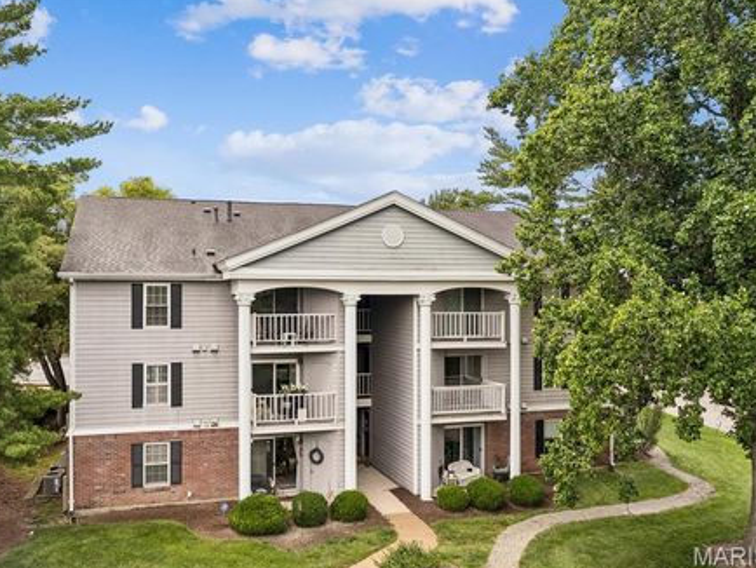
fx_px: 677
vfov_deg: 45.5
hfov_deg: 58.2
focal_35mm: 31
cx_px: 343
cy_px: 285
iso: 100
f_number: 3.5
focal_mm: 10.3
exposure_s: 1/80
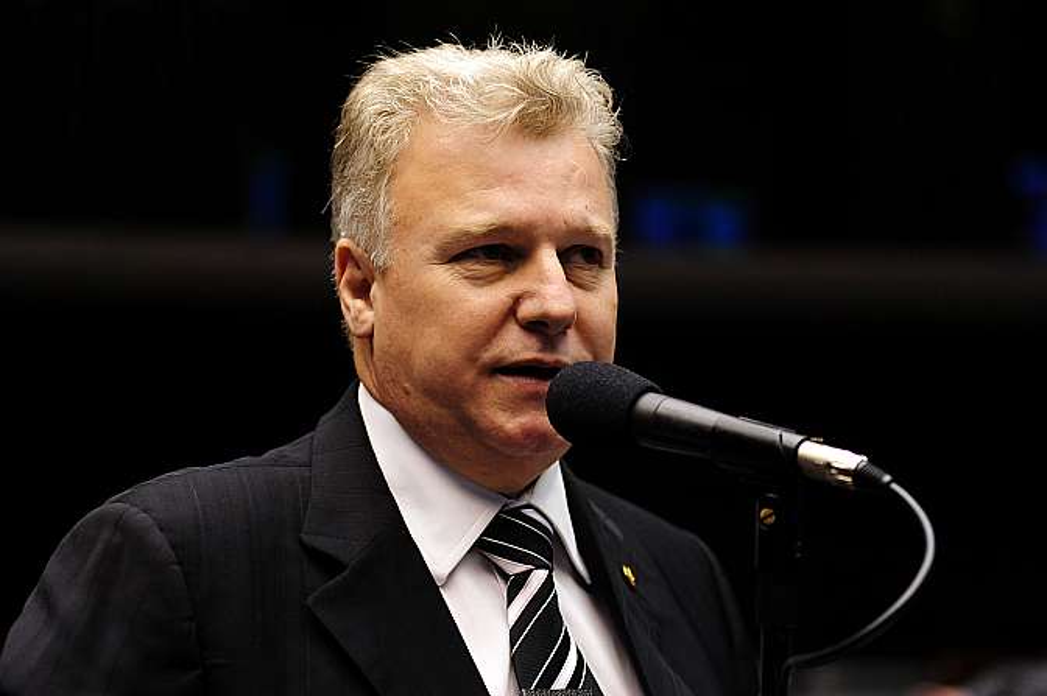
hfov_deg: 25.4
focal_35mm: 80
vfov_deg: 17.0
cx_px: 524
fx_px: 2325
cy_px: 348
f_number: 4
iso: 2000
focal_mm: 80
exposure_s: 1/100
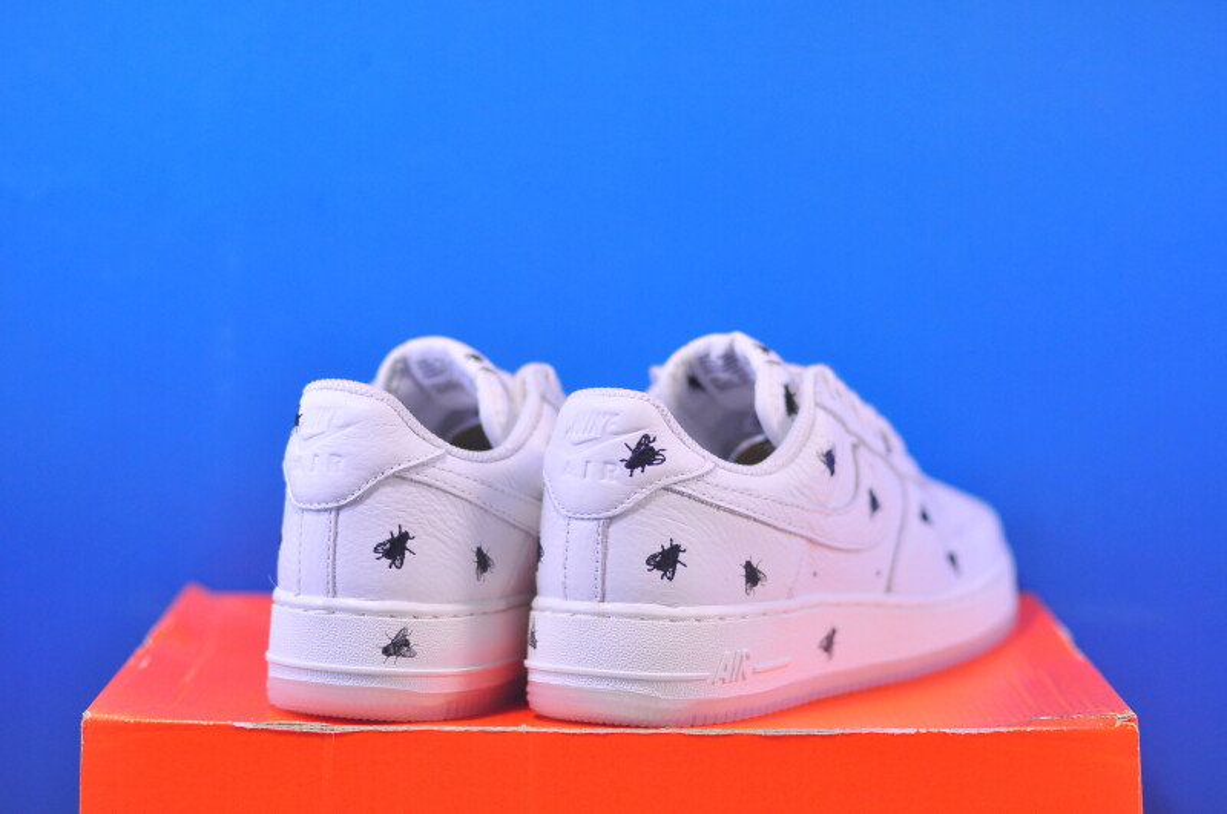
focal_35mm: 75
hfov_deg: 27.0
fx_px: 2553
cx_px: 614
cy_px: 407
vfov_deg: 18.1
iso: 250
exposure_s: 1/320
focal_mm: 50
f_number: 2.2
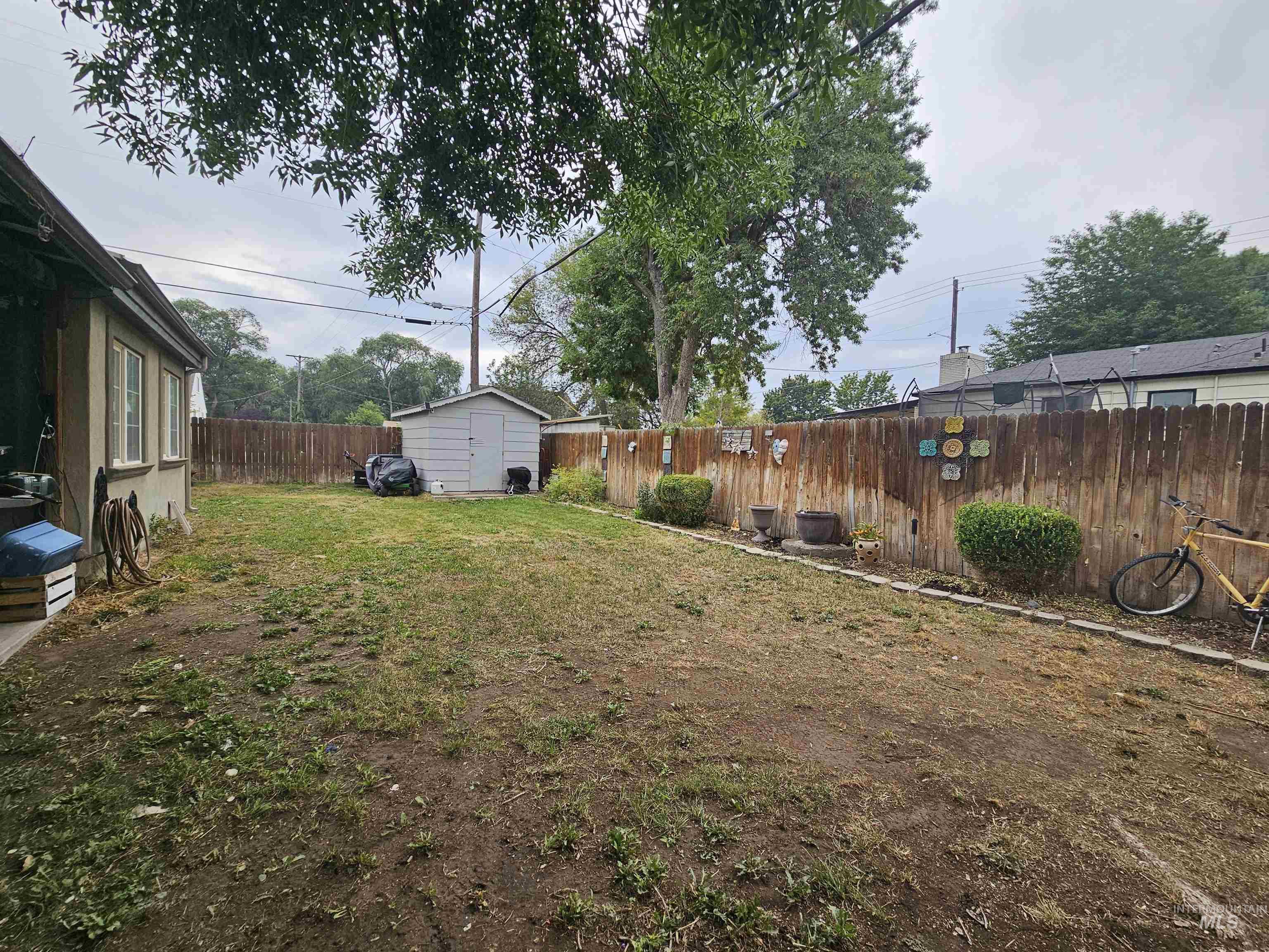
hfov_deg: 106.2
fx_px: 477
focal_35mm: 13
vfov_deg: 89.9
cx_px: 634
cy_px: 476
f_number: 2.2
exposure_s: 1/531
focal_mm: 2.2
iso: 50
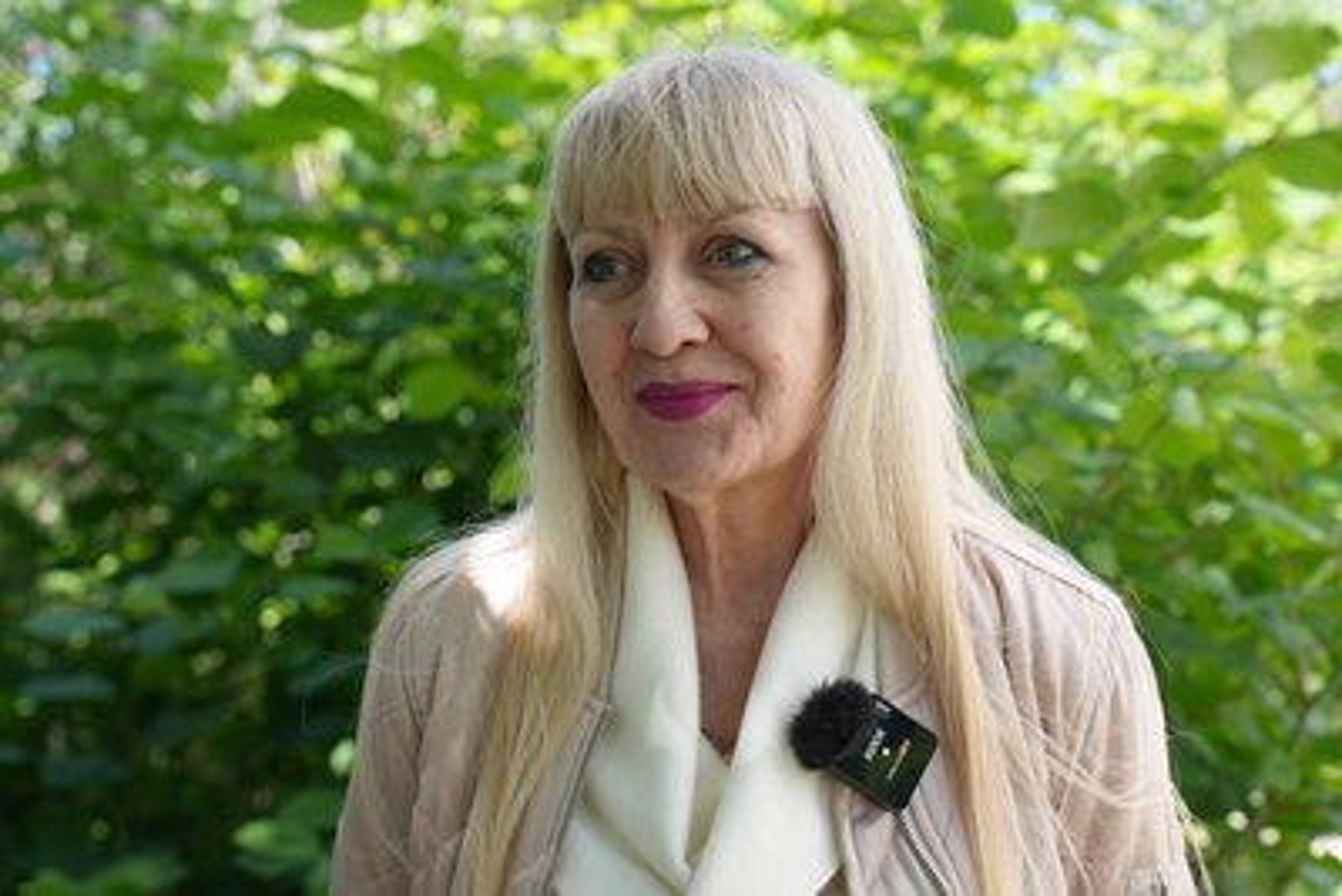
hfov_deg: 28.8
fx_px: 2610
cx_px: 671
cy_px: 448
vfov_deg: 19.5
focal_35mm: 70
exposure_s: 1/160
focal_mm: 70
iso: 160
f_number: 4
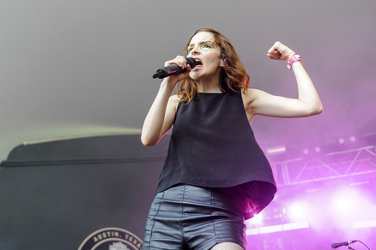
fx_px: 376
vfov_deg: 36.9
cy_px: 128
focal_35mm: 36
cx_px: 186
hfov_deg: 53.1
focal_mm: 35
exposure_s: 1/500
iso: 1000
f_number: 2.8
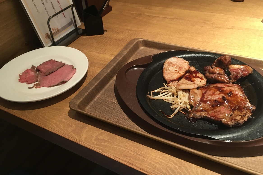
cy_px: 90
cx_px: 128
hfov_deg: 60.3
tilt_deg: -39.2
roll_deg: +5.8
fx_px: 226
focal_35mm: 31
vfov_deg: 42.3
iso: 80
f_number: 2.2
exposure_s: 1/30
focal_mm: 4.15
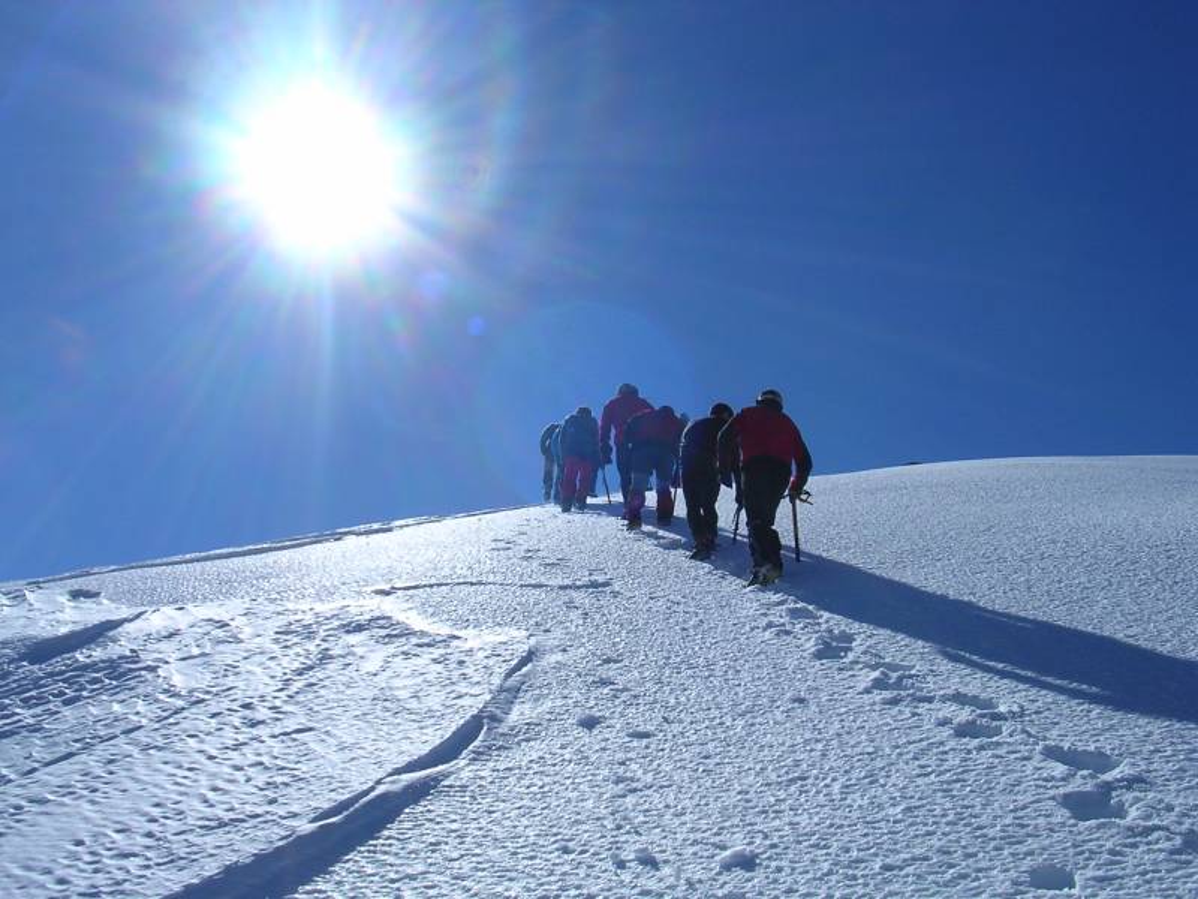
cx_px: 599
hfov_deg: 49.0
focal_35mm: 38
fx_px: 1315
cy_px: 450
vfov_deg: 37.7
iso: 100
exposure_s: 1/998
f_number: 5.6
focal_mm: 5.8
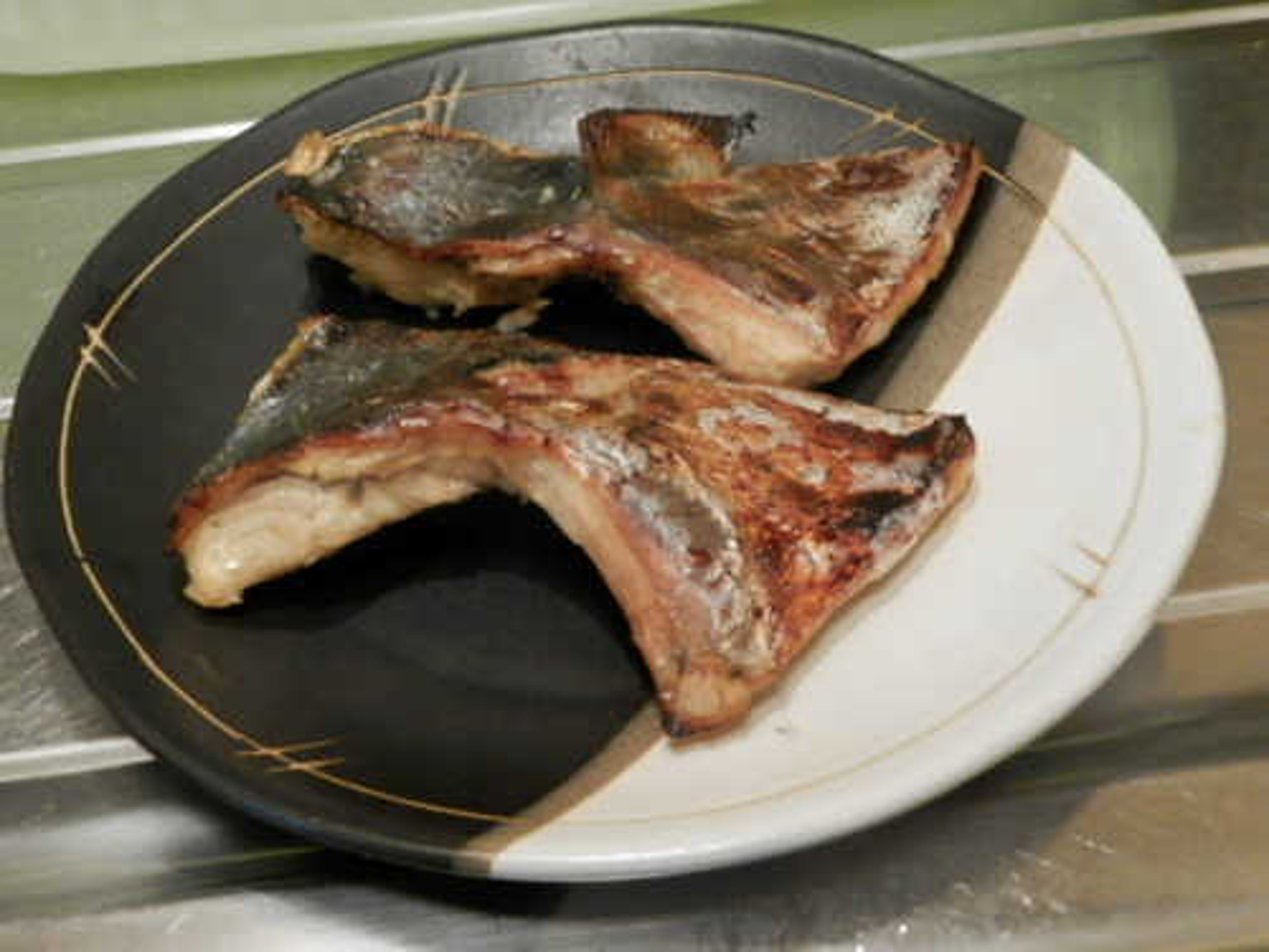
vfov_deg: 31.5
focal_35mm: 46
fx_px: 1686
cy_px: 476
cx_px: 634
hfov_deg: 41.2
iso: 400
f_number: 3.6
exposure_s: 1/8
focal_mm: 8.2
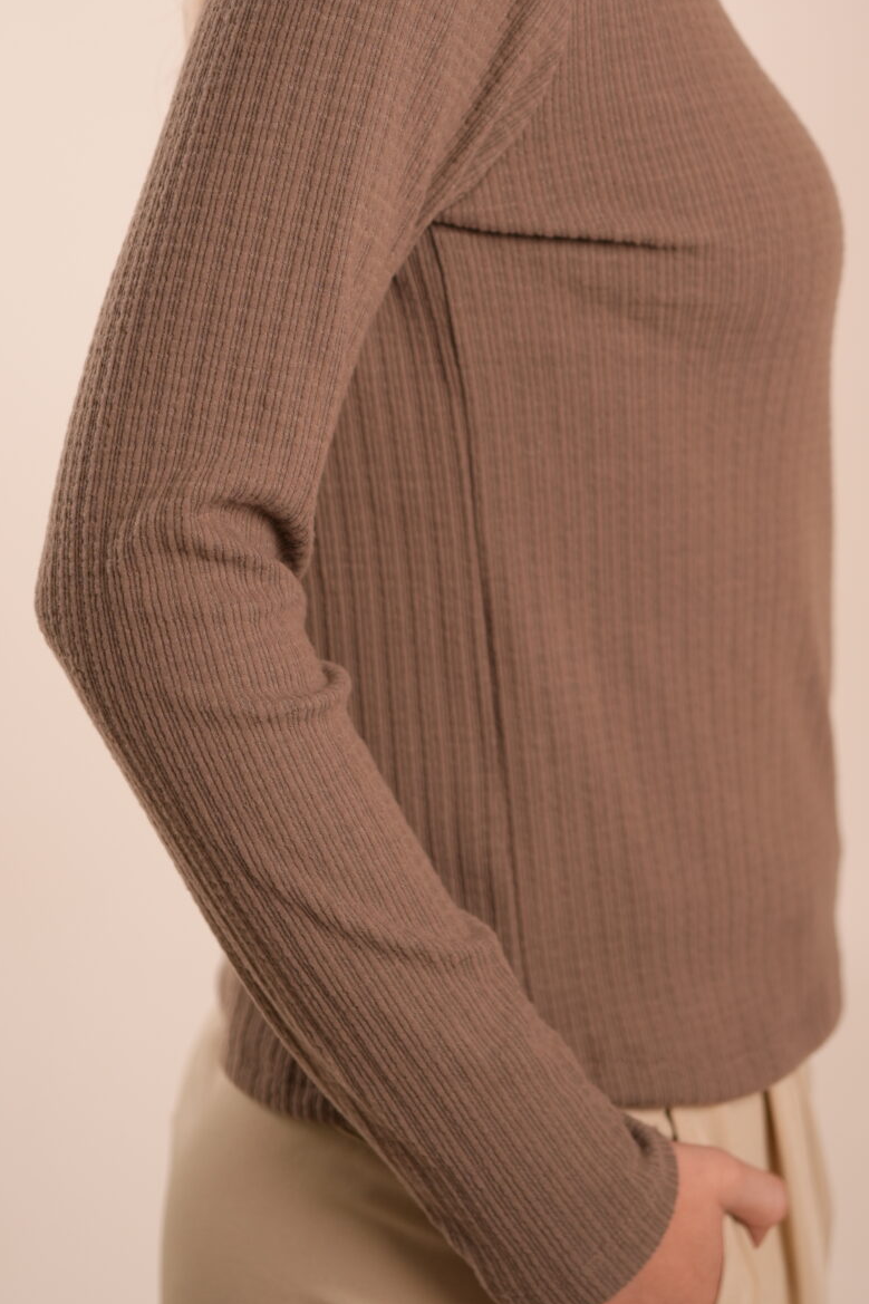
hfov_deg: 17.7
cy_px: 464
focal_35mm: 77
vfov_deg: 26.2
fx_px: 2789
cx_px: 522
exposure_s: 1/125
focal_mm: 50
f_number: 2.8
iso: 320
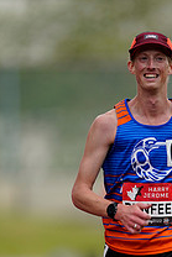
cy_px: 273
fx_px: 9286
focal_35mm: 1298
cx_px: 172
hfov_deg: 1.1
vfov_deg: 1.6
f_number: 4
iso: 320
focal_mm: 600
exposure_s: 1/640
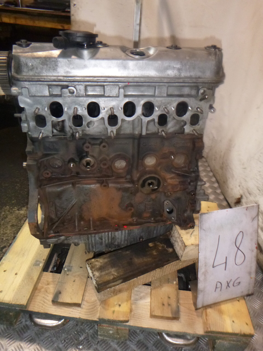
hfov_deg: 54.9
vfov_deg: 69.4
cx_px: 132
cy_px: 176
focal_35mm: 25
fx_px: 253
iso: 400
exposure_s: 1/60
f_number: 3.9
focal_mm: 4.5
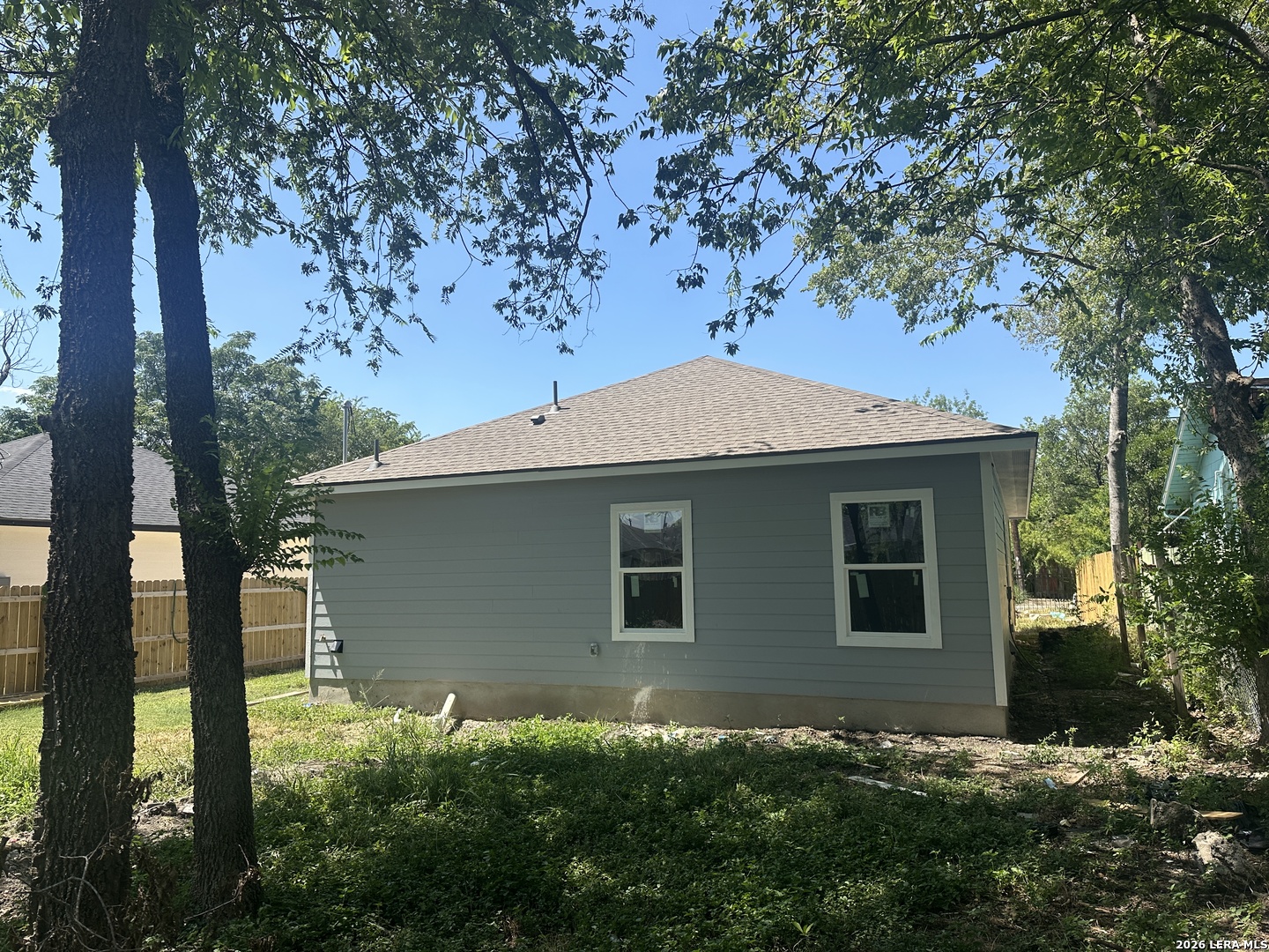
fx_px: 880
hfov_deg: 71.6
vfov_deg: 56.8
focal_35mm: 24
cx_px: 634
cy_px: 476
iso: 80
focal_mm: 6.86
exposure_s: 1/2591
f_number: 1.78
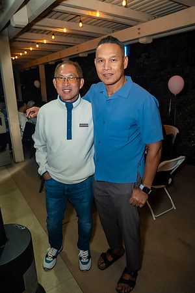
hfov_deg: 53.1
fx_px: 195
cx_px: 98
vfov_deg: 73.7
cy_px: 146
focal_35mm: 24
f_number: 3.2
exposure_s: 1/160
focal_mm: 24
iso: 1000
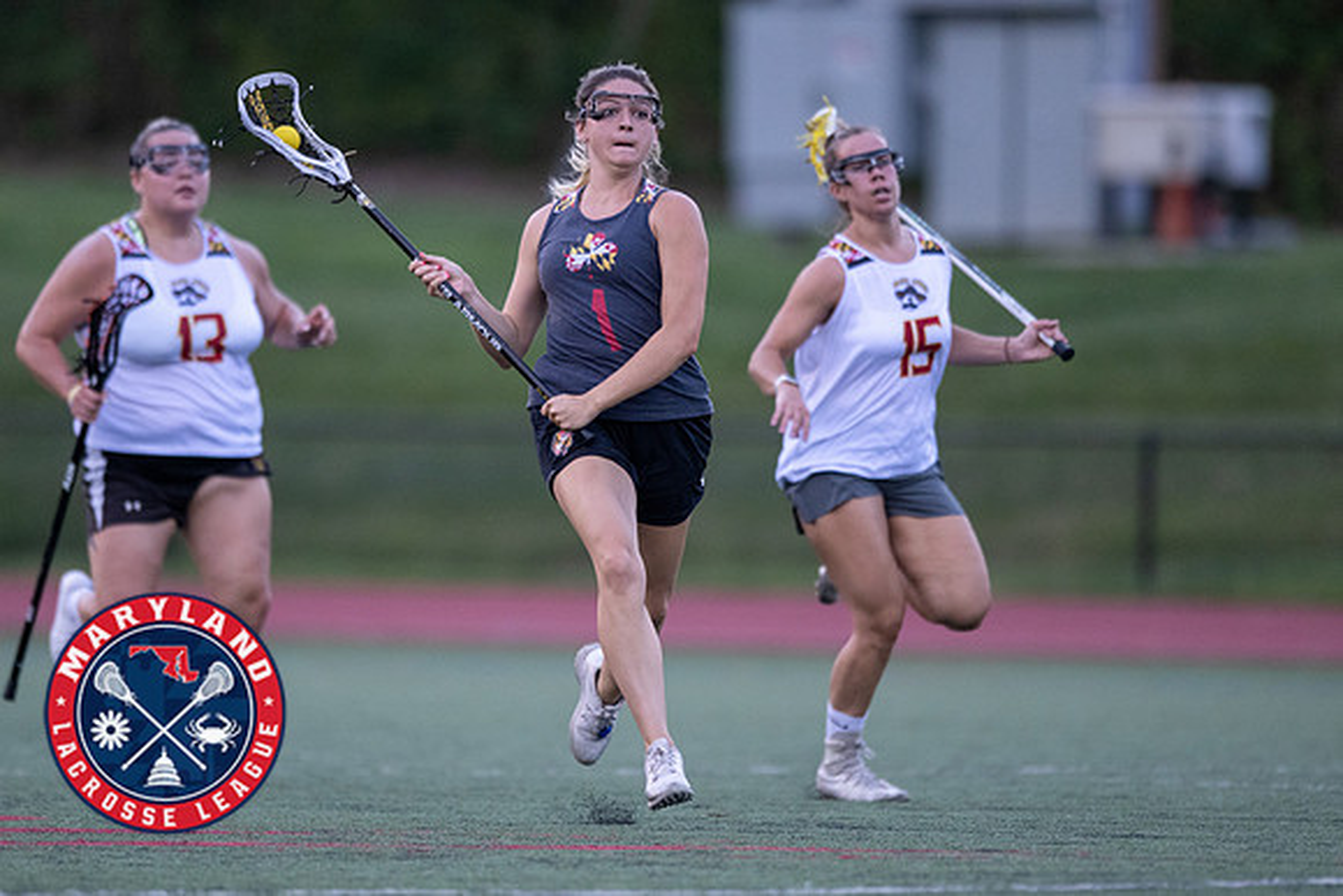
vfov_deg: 2.6
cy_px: 373
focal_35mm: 526
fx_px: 19629
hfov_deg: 3.9
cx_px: 630
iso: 2800
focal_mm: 400
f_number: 2.8
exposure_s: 1/1000
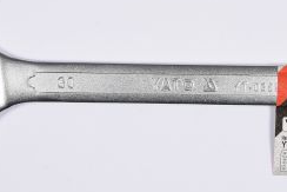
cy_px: 86
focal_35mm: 168
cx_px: 201
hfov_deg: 12.2
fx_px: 1340
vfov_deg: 8.2
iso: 250
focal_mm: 50
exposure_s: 1/125
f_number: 14
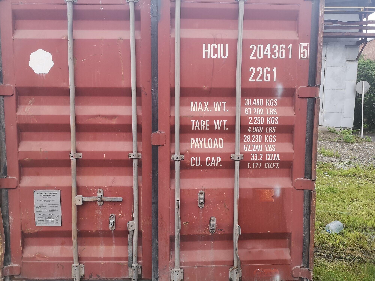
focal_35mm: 27
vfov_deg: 51.4
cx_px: 188
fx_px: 292
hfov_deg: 65.3
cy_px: 140
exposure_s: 1/215
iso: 50
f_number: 1.8
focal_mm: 5.58
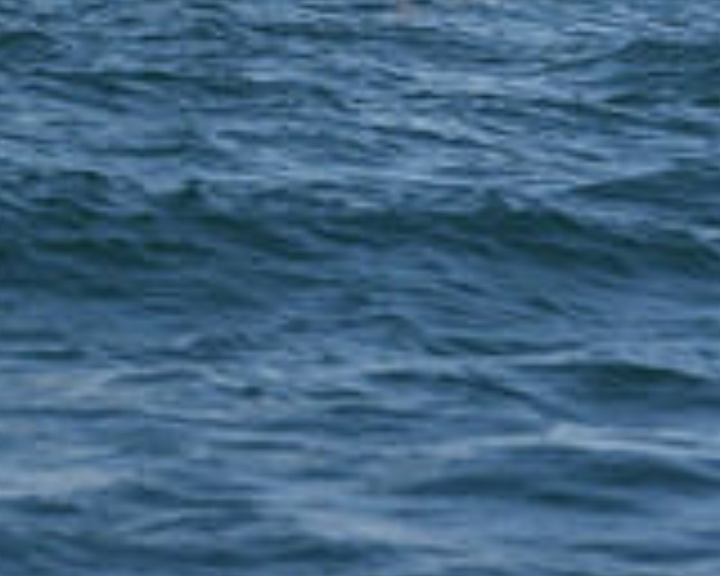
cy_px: -720
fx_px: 10505
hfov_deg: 3.9
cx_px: 151
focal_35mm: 493
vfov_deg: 3.1
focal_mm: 145
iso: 320
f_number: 8
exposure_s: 1/1600
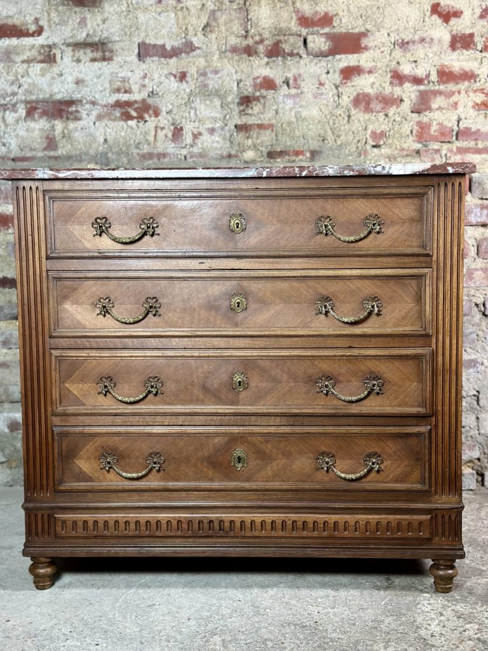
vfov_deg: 39.7
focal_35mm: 48
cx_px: 244
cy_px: 326
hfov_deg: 30.3
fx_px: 902
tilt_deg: -6.8
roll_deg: +0.6
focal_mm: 6.86
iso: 200
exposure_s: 1/50
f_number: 1.78
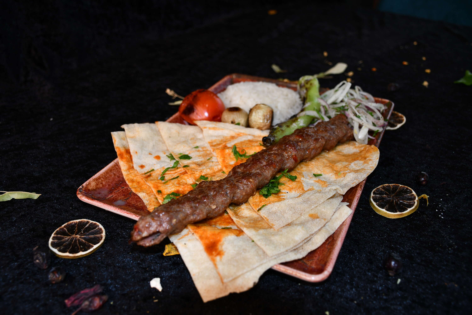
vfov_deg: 40.0
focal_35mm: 33
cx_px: 236
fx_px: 433
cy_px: 158
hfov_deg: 57.2
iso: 125
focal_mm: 22
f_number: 3.5
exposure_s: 1/250
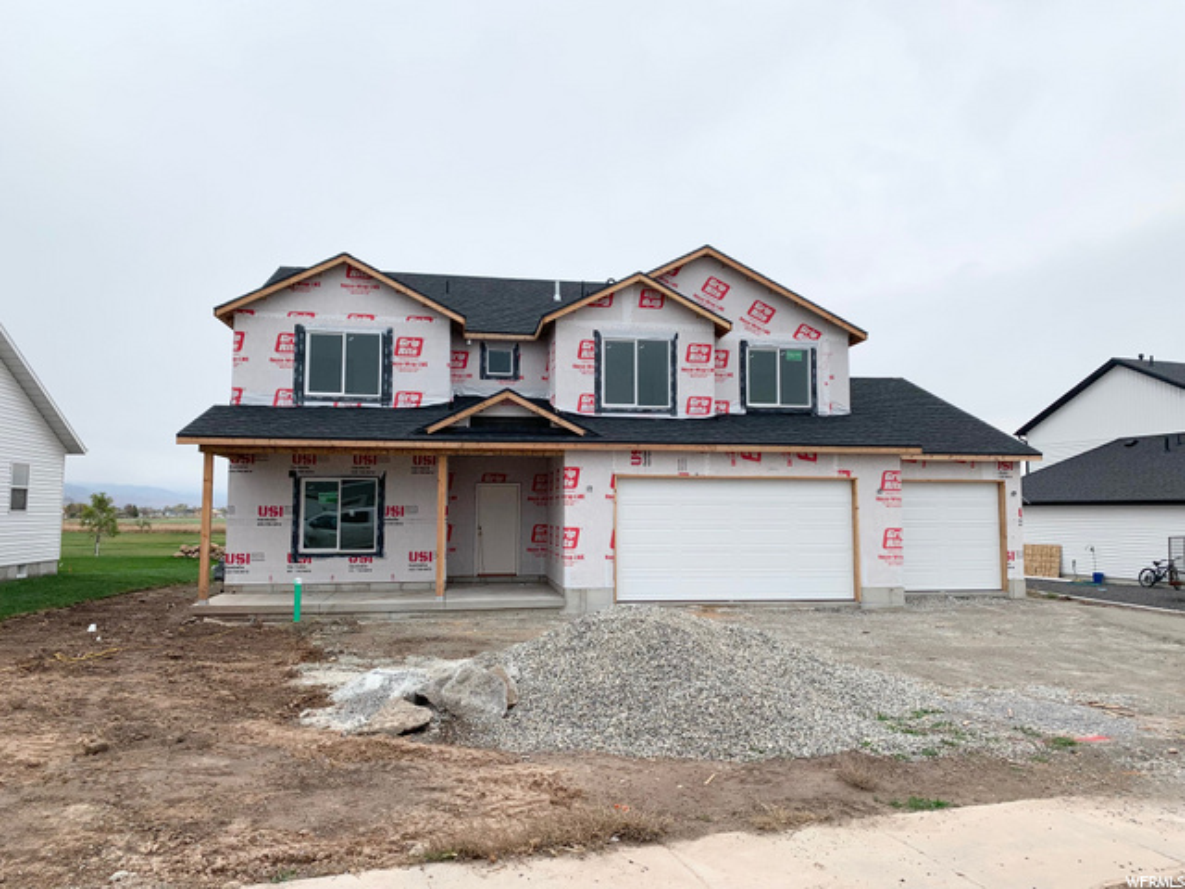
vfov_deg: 53.1
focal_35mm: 26
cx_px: 592
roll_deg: -0.1
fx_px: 890
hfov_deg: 67.3
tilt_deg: +4.1
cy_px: 444
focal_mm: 4.25
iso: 25
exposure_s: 1/605
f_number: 1.8
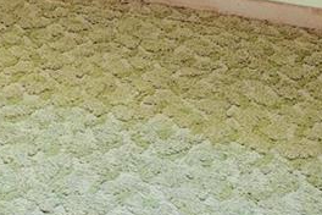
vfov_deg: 11.3
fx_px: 868
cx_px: -93
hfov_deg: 19.4
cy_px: -329
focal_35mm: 97
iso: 100
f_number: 3.2
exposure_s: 1/200
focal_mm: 16
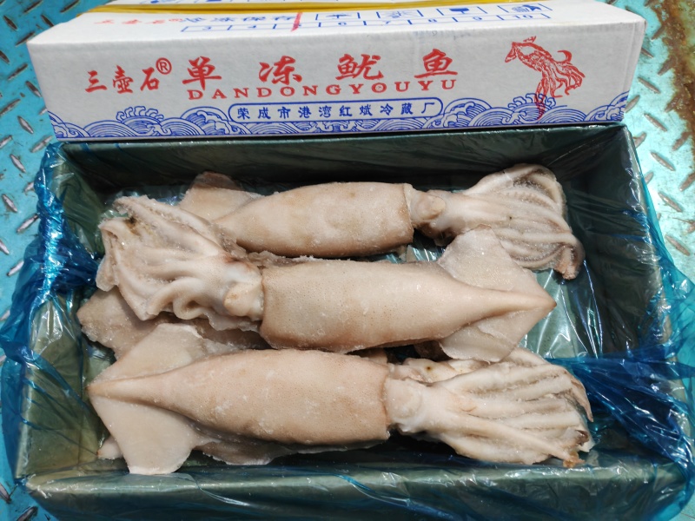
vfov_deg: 51.4
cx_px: 348
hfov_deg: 65.3
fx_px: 542
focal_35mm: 27
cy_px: 260
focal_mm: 6.12
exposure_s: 1/20
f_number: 1.9
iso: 5000
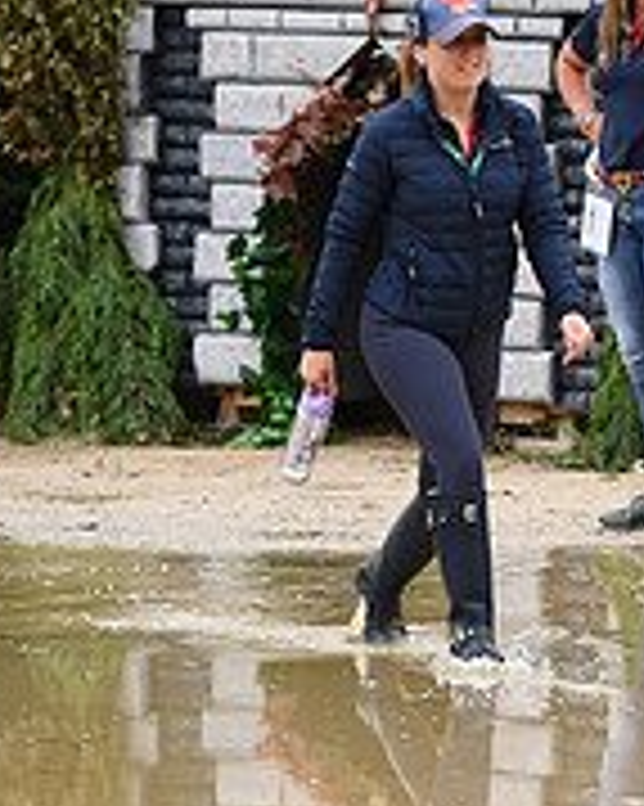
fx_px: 12662
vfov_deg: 3.6
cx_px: 1094
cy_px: 261
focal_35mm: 531
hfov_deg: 2.9
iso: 450
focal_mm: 175
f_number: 5
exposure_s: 1/800
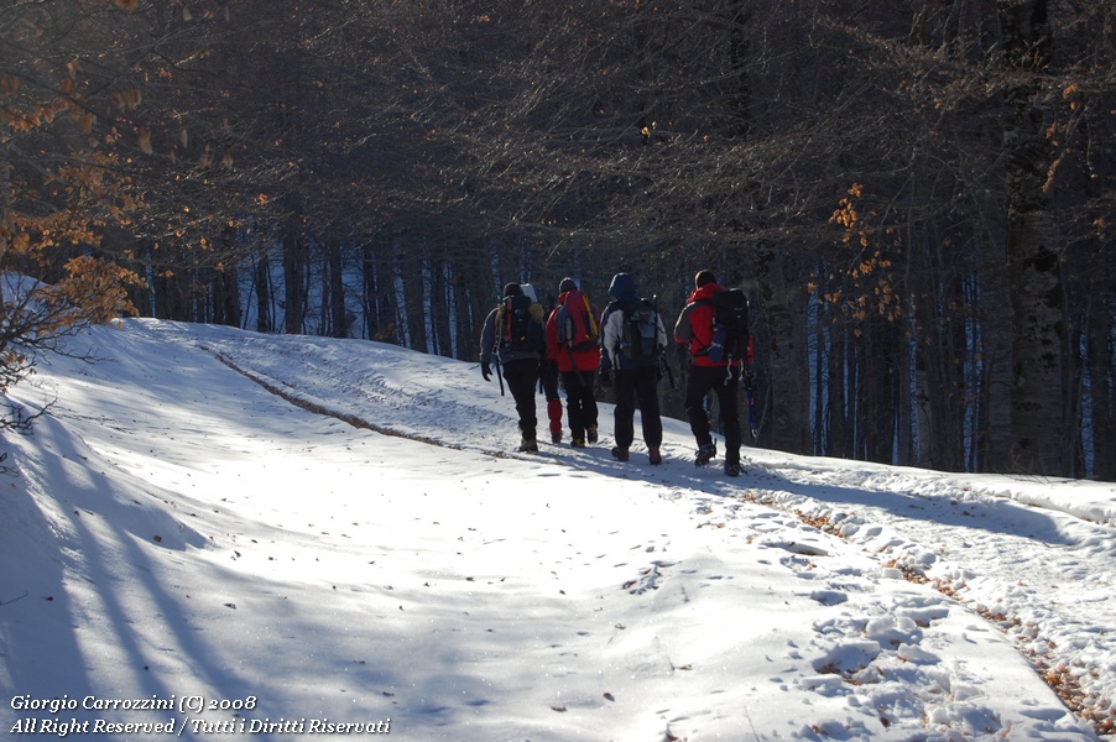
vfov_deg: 16.5
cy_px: 371
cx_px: 558
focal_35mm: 82
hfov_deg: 24.6
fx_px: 2556
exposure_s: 1/250
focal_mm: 55
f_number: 8
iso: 200
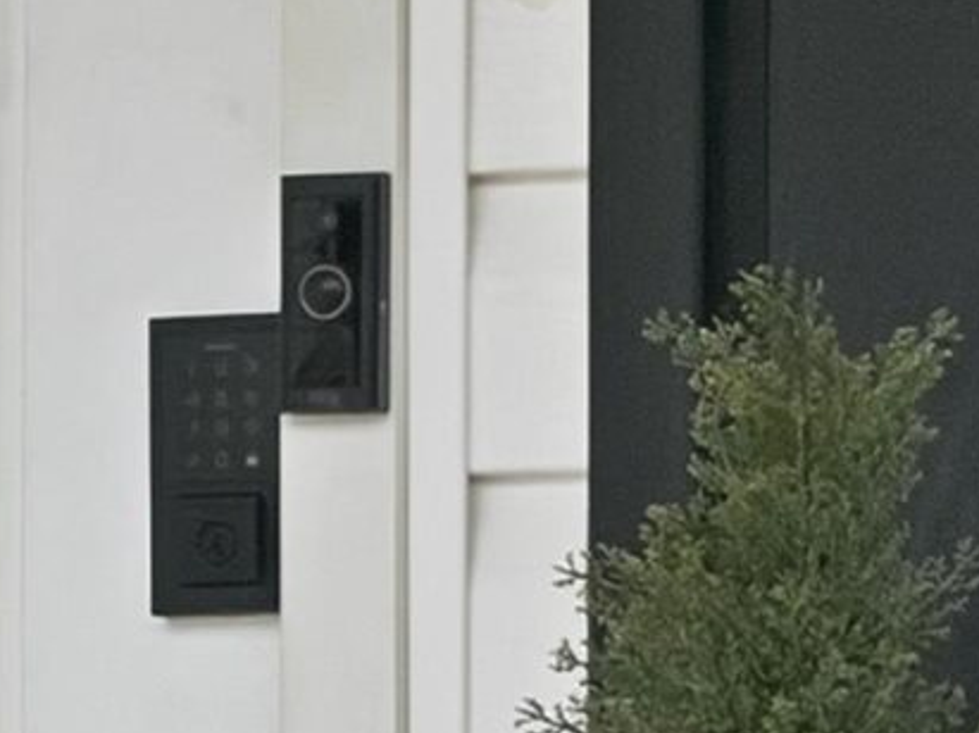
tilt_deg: -0.8
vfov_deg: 4.1
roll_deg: +0.1
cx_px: -648
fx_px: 10150
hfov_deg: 5.5
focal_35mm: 359
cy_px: 978
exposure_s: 1/2494
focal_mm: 6.8
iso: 64
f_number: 1.8
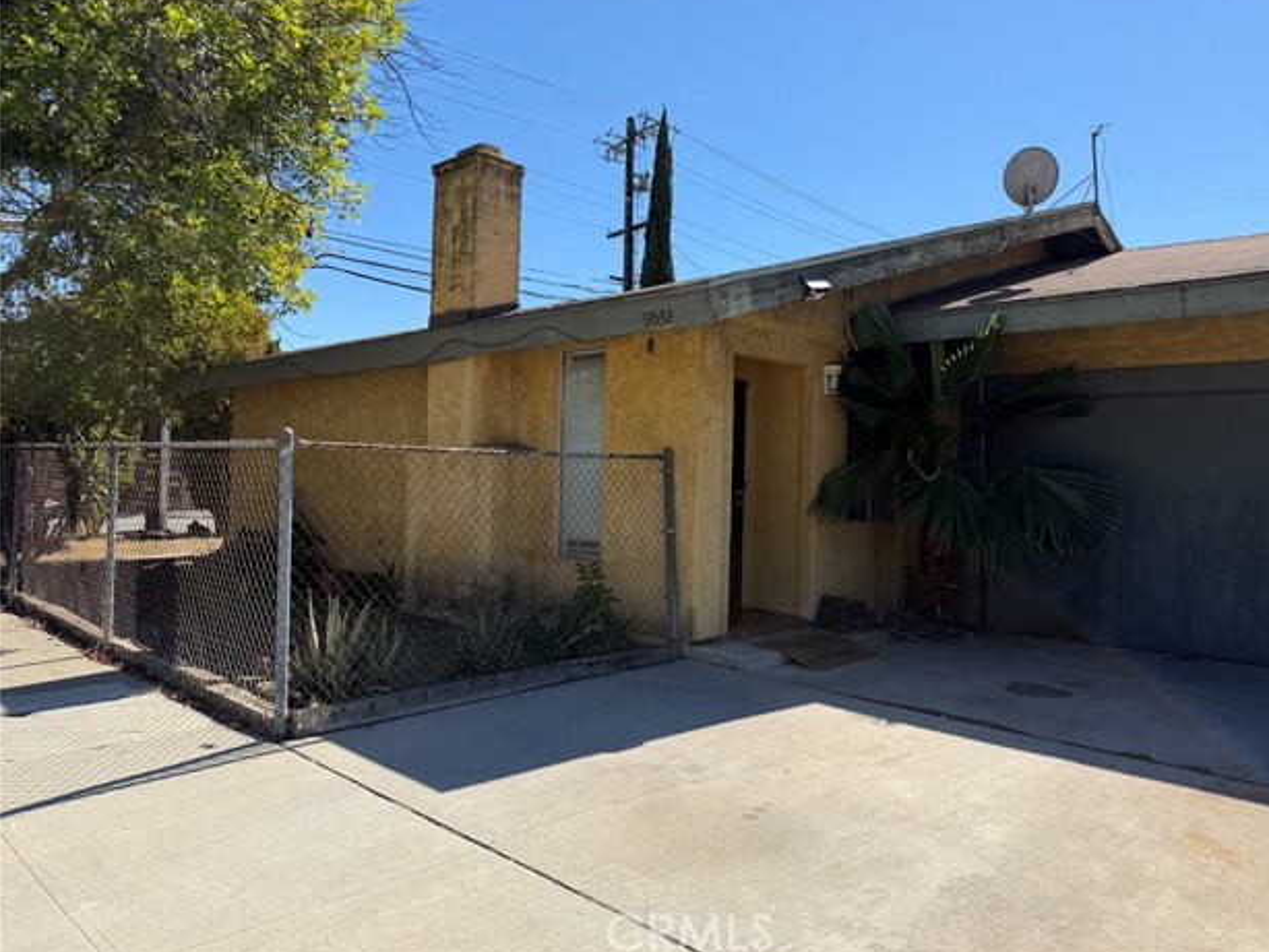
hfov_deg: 69.3
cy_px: 467
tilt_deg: +0.6
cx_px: 659
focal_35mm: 25
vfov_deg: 54.9
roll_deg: -1.6
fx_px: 917
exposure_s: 1/3953
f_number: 1.78
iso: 80
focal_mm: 6.76
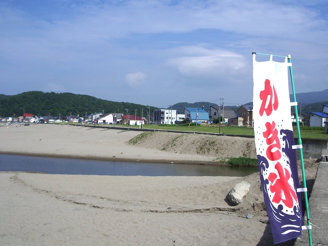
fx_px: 388
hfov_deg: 45.8
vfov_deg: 35.1
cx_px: 164
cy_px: 123
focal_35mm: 41
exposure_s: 1/800
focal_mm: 6.8
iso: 50
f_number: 4.6
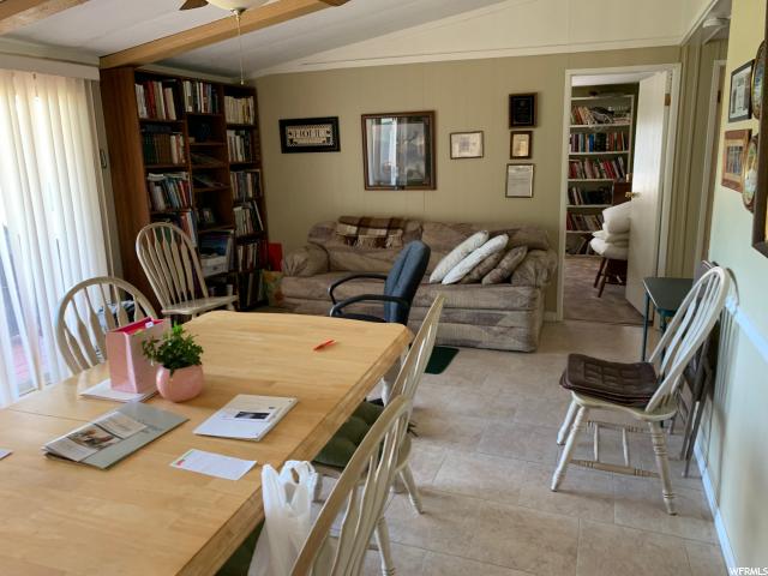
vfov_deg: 53.1
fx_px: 577
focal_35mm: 26
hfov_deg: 67.3
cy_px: 288
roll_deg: +2.8
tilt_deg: -12.8
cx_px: 384
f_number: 1.8
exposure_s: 1/60
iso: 250
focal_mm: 4.25
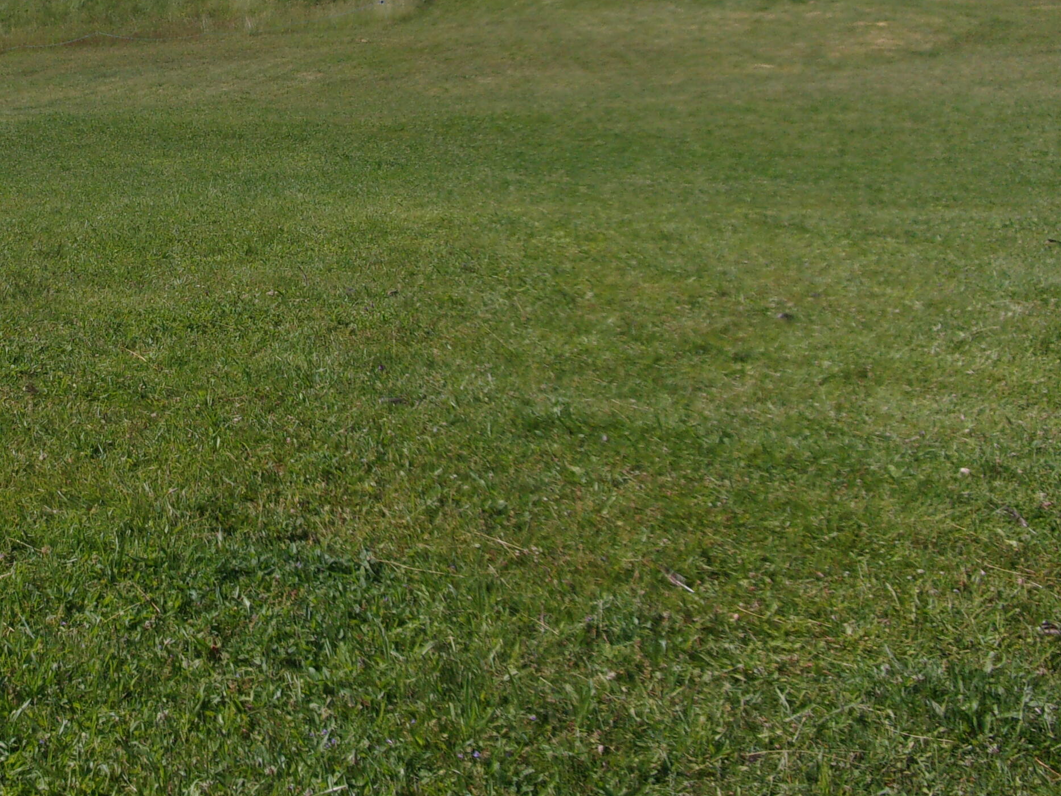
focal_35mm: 58
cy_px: 186
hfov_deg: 32.7
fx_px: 1778
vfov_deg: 24.9
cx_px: 289
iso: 80
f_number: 11.8
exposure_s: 1/160
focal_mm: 6.4
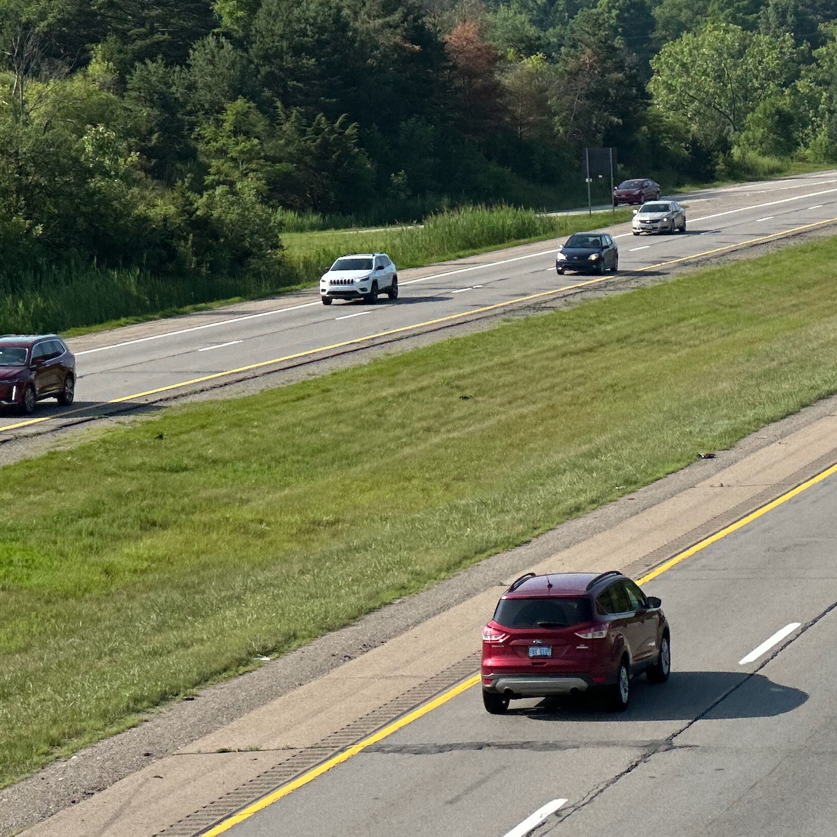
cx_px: 808
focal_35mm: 167
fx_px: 4568
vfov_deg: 10.5
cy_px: 519
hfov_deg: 10.4
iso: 32
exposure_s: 1/637
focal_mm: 9
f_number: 2.8
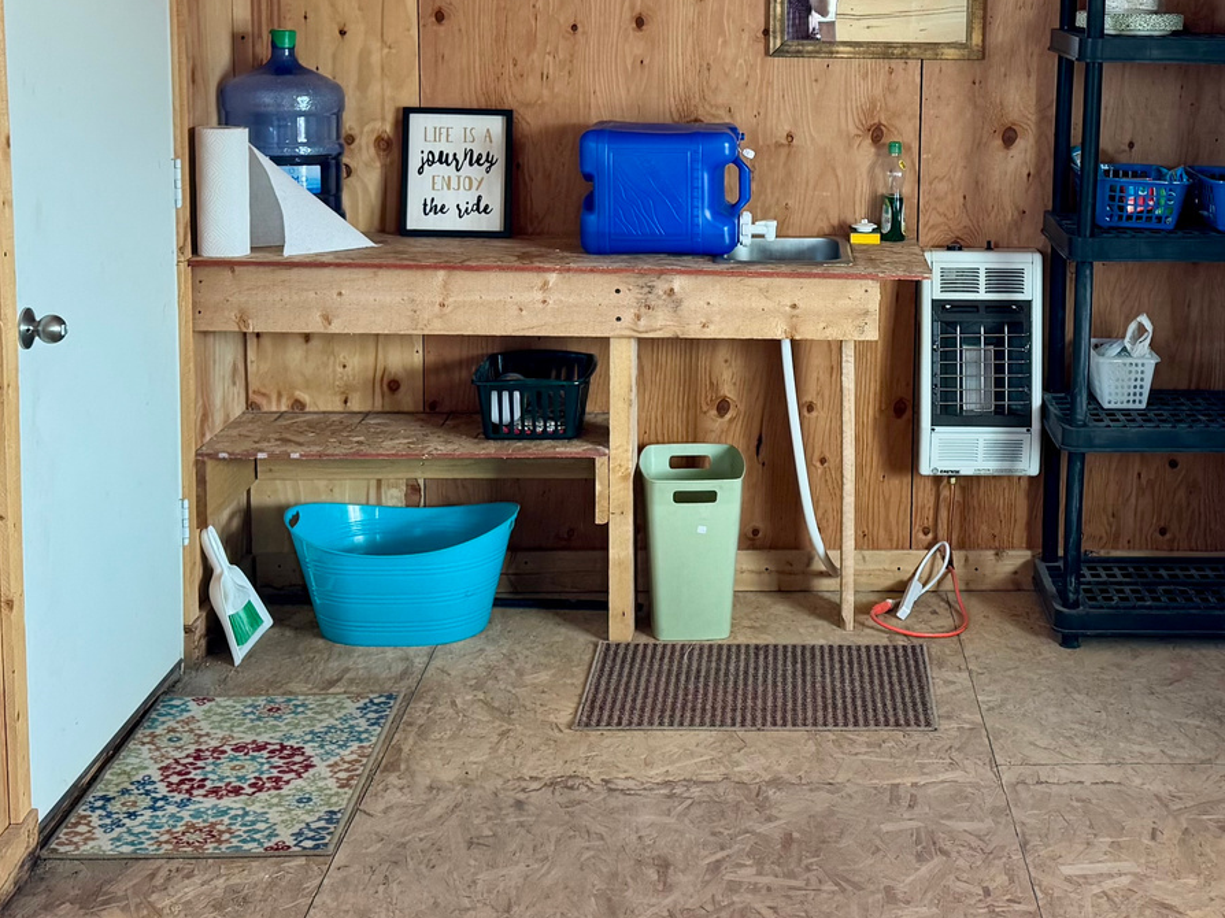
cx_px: 874
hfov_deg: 34.4
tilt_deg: -8.4
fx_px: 1946
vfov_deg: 26.3
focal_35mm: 55
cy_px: 267
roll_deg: -0.6
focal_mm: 6.76
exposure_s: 1/103
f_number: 1.78
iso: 200
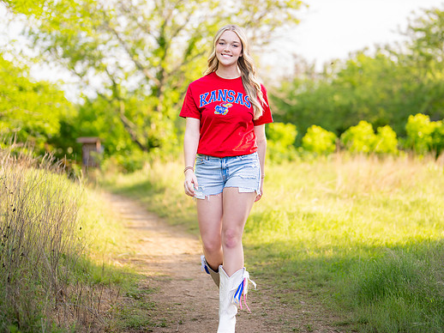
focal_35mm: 75
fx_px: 962
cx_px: 228
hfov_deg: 26.0
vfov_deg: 19.6
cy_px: 128
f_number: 1.2
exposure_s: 1/1600
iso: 200
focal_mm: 50
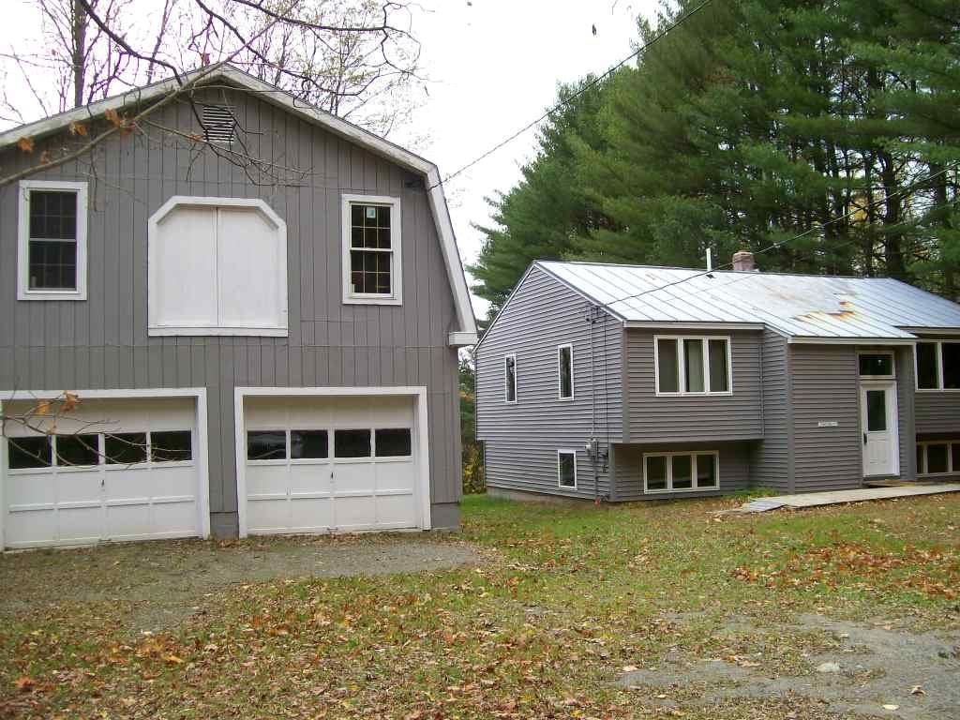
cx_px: 480
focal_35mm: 36
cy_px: 360
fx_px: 998
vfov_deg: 39.7
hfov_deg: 51.4
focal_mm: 6
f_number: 2.7
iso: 80
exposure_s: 1/147
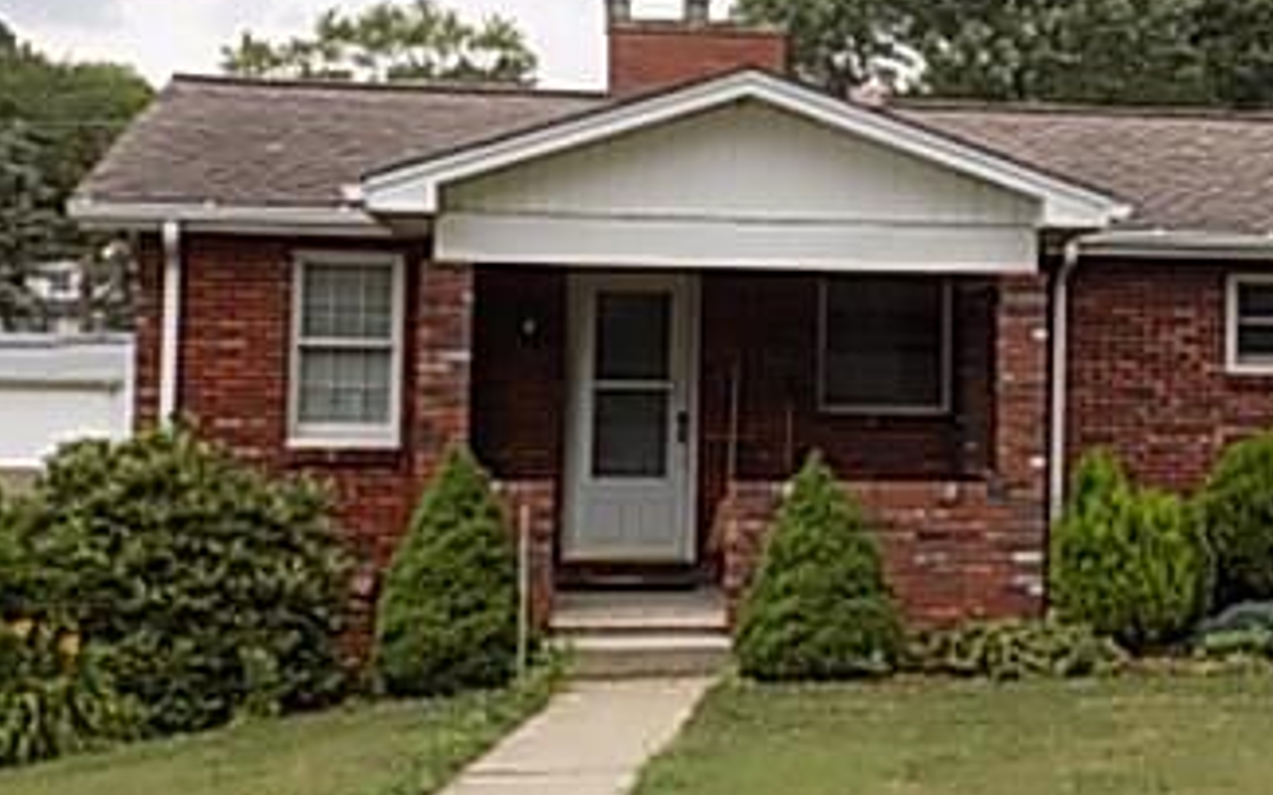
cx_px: 1175
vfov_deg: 18.3
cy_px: 255
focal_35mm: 71
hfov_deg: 27.8
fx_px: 2463
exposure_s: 1/500
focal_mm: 6.1
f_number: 3.4
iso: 80
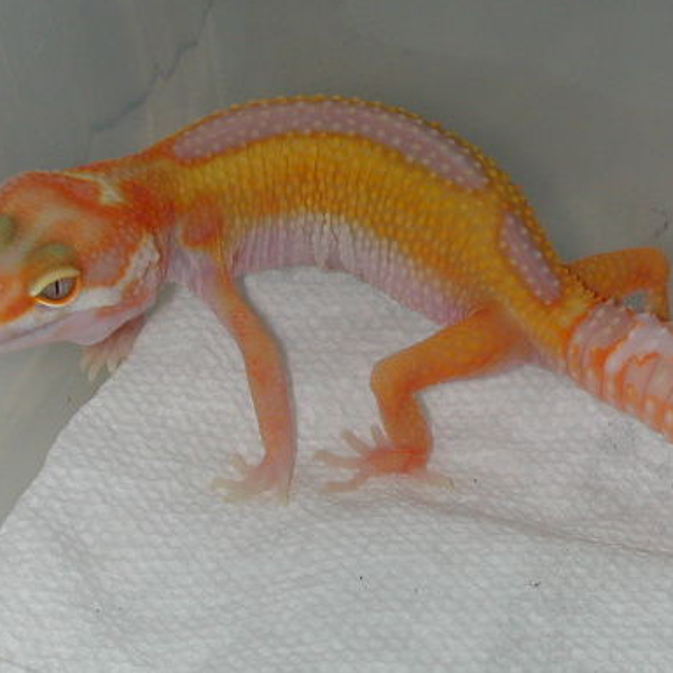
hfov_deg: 17.3
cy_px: 353
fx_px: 2200
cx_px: 482
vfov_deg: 17.4
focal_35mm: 100
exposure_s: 1/59.9
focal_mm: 10.4
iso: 100
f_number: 6.1
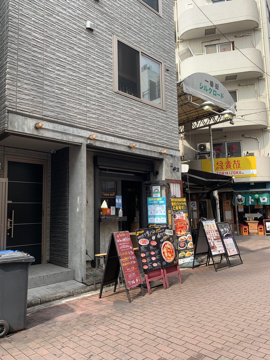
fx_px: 270
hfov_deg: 53.1
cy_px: 180
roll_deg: +1.6
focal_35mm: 26
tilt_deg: +7.5
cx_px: 135
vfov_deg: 67.3
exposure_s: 1/444
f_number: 1.8
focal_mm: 4.25
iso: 25
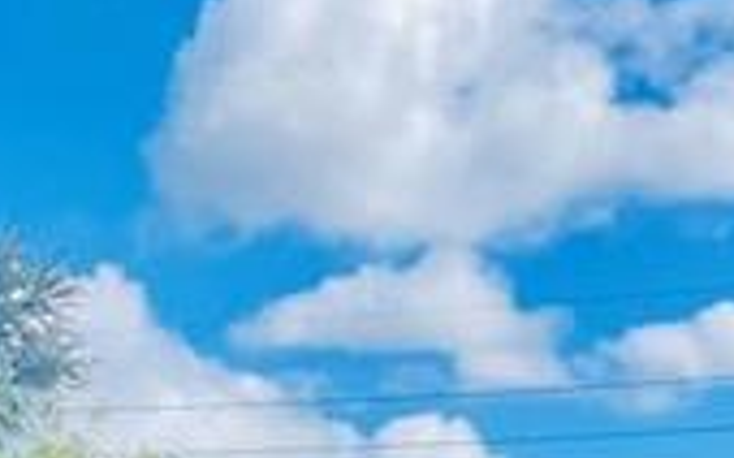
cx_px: 851
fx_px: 3318
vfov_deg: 7.7
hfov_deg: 12.4
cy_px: 812
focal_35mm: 166
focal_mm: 5.1
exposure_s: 1/1387
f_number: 1.6
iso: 32
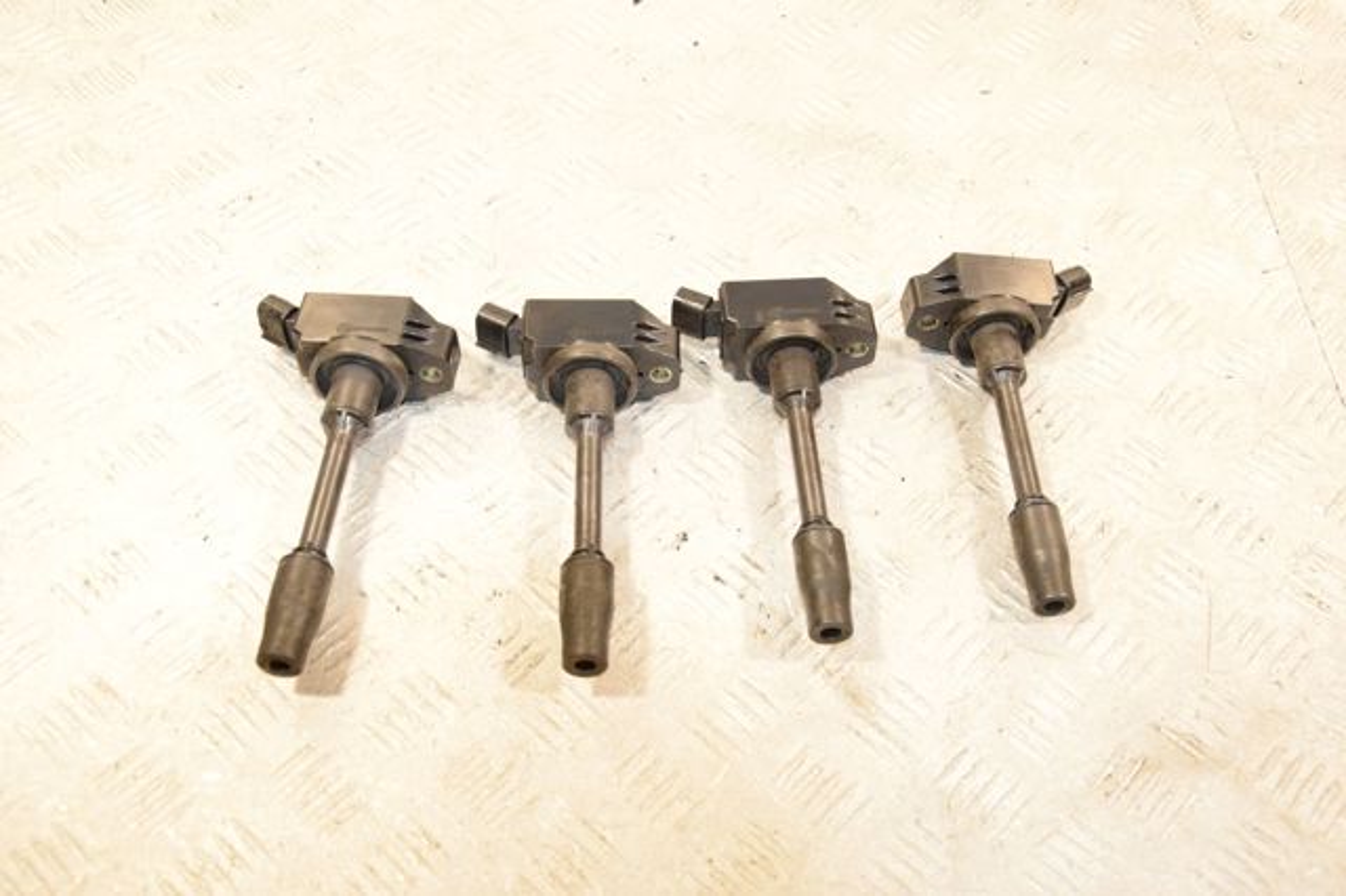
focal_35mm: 39
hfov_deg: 49.6
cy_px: 448
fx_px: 1457
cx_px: 673
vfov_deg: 34.2
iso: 1600
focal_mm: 26
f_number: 5.6
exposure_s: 1/200
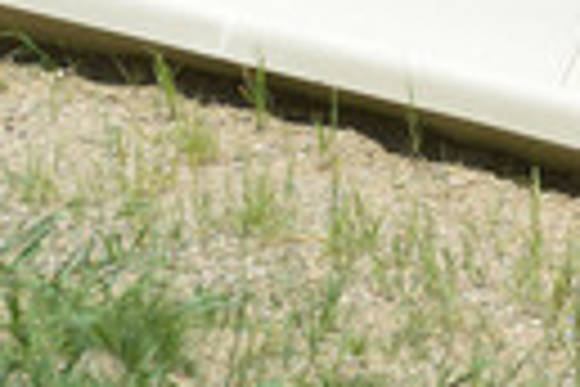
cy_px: 218
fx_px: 9763
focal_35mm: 606
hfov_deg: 3.4
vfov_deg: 2.3
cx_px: 832
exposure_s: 1/1250
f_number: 6.3
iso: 400
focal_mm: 195
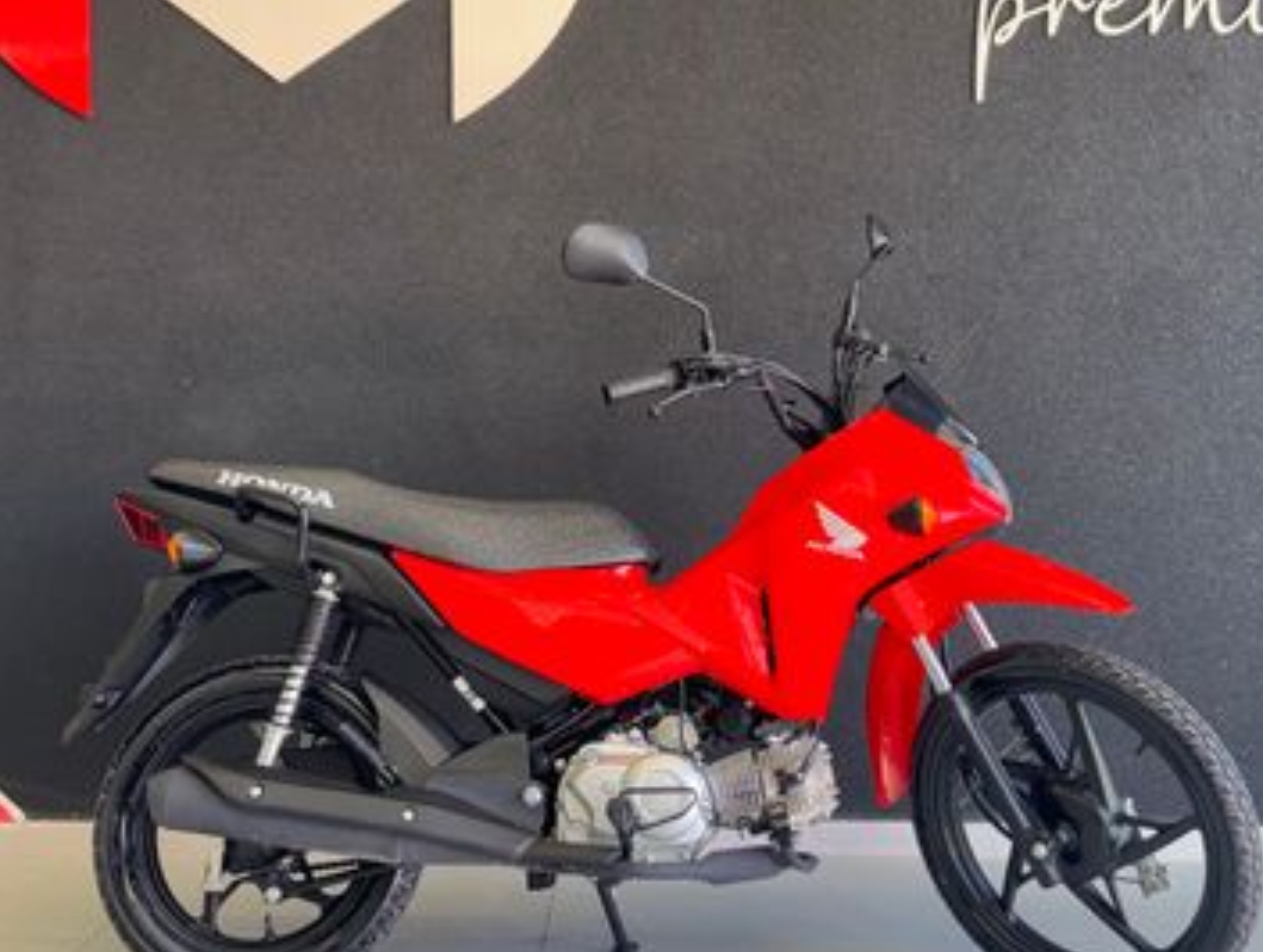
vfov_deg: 44.1
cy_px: 401
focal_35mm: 32
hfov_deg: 56.7
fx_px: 1170
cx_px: 665
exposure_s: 1/120
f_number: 1.78
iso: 160
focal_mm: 6.76
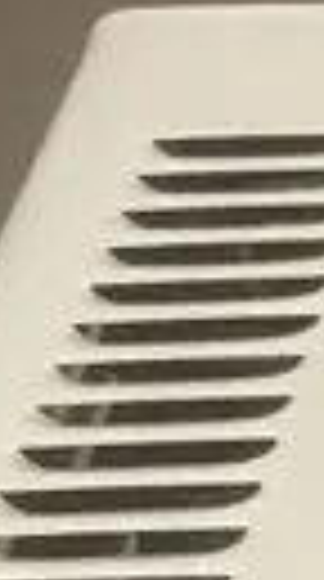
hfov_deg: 4.5
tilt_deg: -42.4
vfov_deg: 8.2
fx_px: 3733
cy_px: 1416
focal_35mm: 243
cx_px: 1377
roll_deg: +0.4
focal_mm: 3.99
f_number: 1.8
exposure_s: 1/100
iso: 80
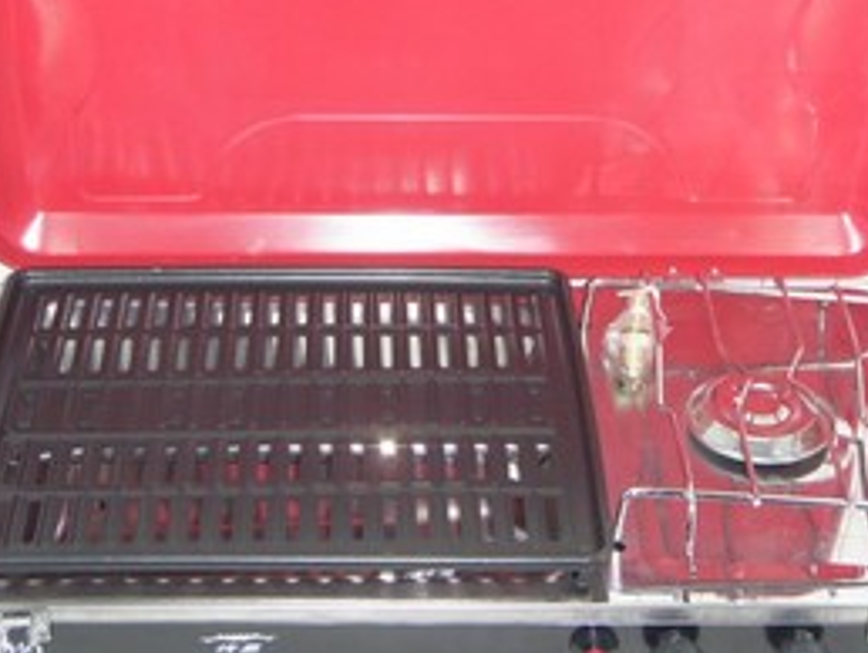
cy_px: 276
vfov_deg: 18.7
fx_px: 1983
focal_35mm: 79
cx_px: 434
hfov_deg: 24.7
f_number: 4
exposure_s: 1/40
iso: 125
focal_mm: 9.13
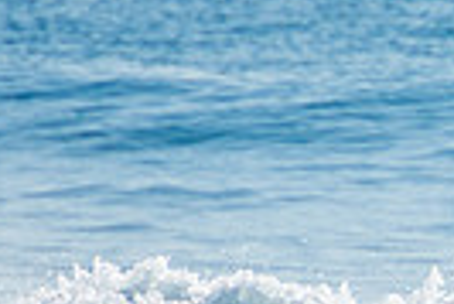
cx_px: 942
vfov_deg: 0.5
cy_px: 336
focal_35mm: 2614
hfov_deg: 0.8
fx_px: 33001
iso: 180
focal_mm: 400
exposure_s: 1/1250
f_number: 5.6
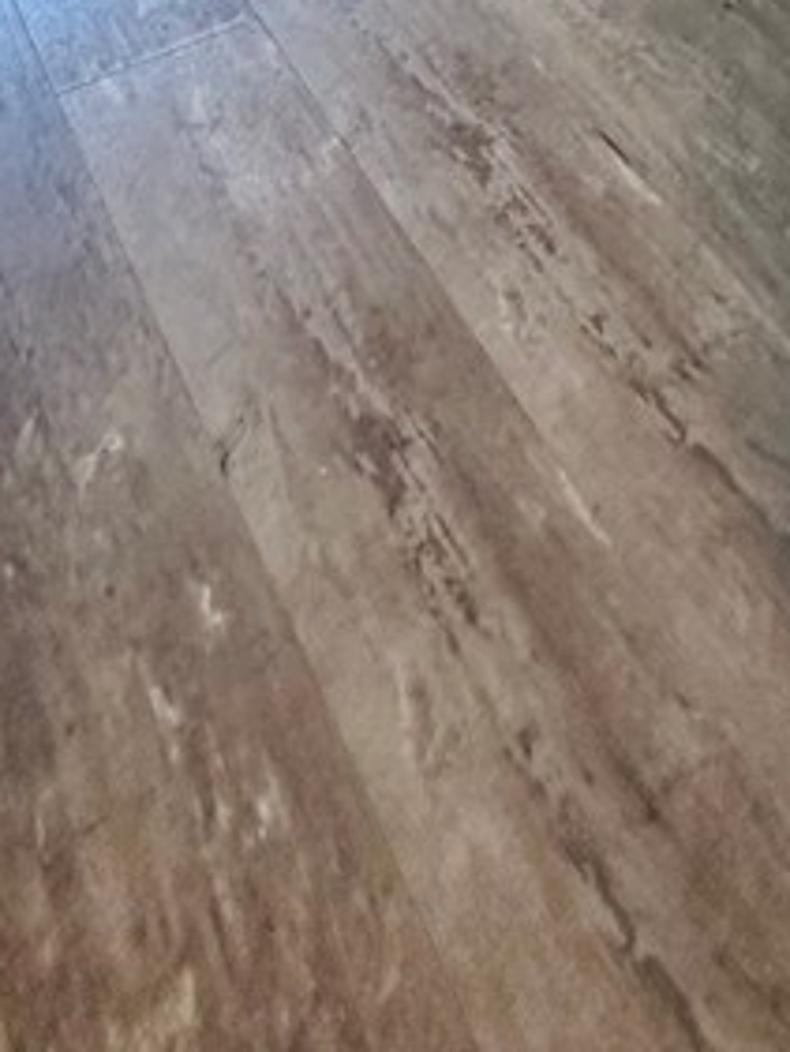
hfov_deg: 28.6
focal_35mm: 51
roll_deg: -0.4
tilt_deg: -8.2
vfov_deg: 22.3
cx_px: 446
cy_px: -835
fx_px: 1551
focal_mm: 2.22
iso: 160
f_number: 2.2
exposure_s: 1/120
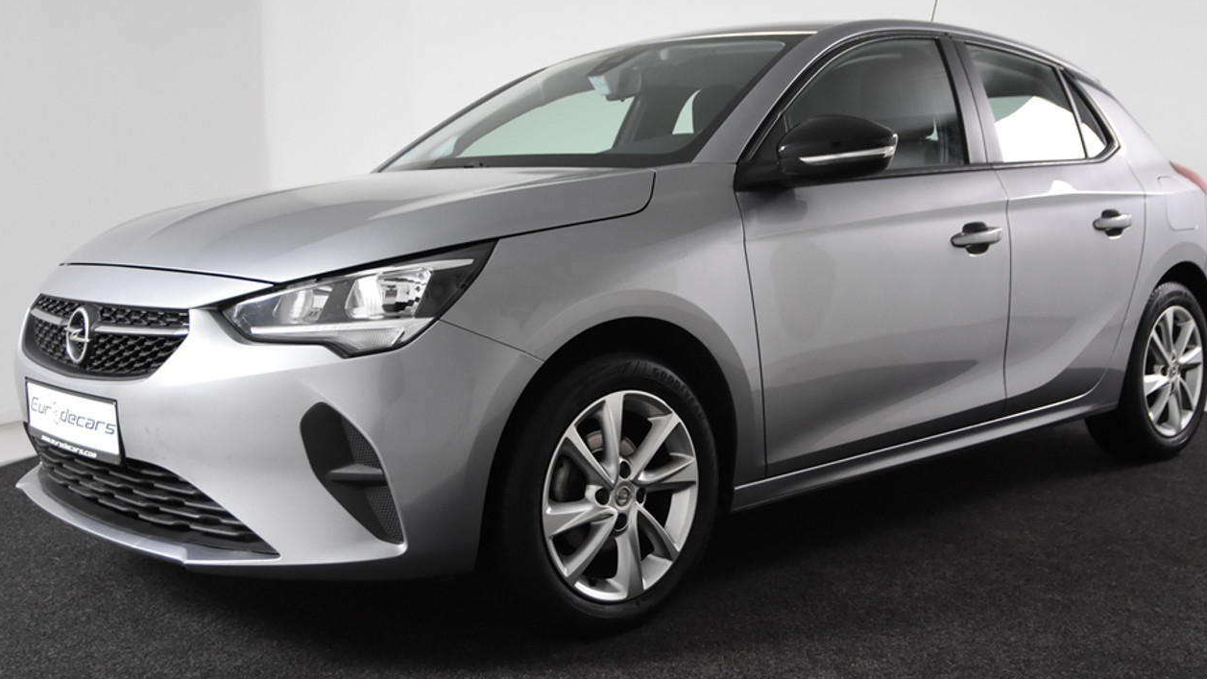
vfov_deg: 28.3
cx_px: 583
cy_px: 330
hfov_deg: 48.3
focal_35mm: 42
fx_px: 1344
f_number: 3.2
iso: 1600
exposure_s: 1/100
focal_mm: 24
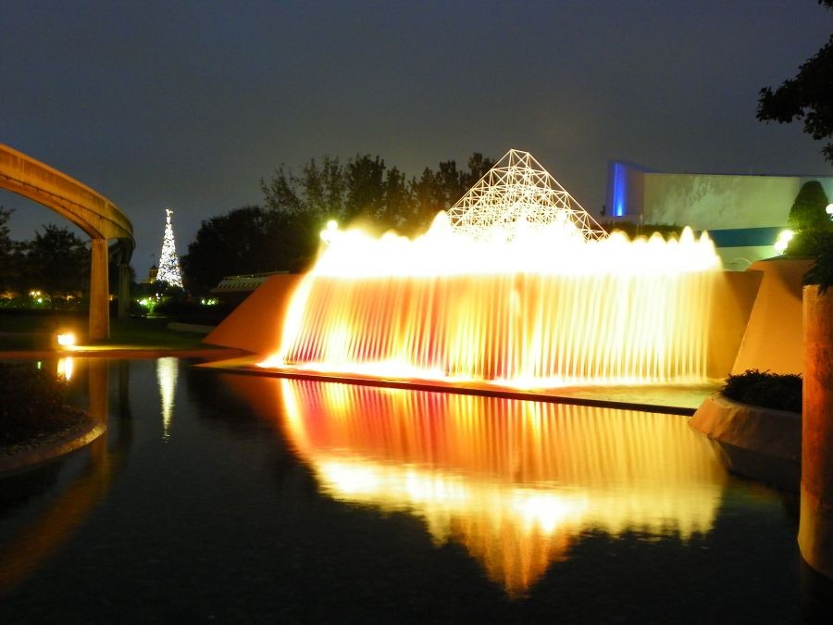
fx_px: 963
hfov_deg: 46.8
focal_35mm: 40
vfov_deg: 36.0
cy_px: 312
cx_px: 416
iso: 200
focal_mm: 7.1
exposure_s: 1/1.25
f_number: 3.2
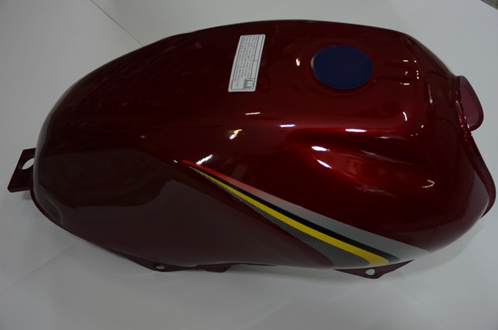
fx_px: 621
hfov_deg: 43.7
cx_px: 249
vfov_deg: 29.7
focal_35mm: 45
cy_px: 165
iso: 500
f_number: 4.2
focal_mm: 30
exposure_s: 1/40
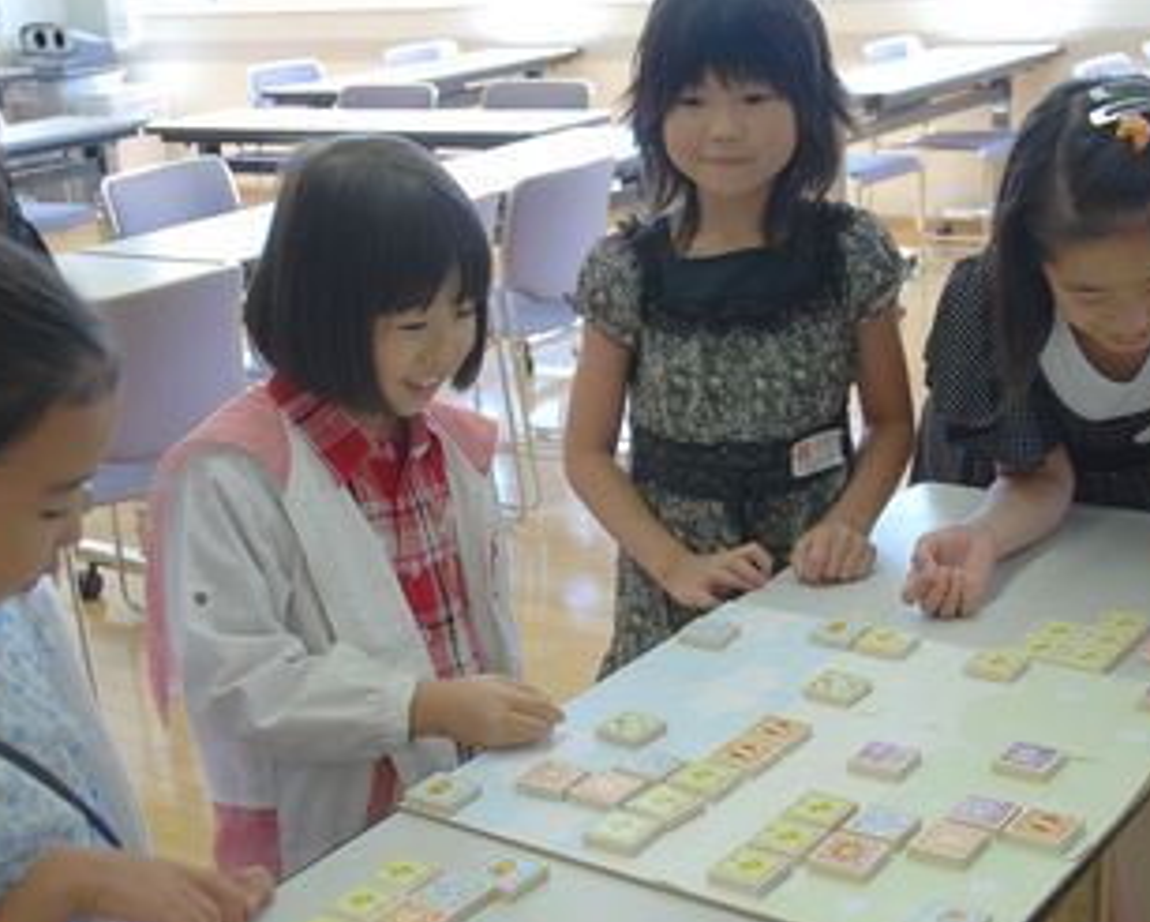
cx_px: 551
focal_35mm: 56
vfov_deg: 27.3
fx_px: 1897
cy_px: 527
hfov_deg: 33.7
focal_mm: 27
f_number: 3.8
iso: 200
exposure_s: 1/60
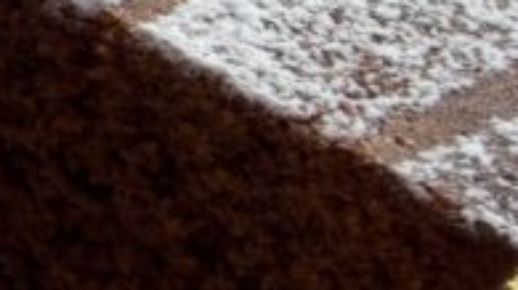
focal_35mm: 129
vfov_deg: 8.9
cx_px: -619
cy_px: -237
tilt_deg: -45.2
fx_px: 1769
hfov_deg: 13.4
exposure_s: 1/1905
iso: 20
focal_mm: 2.22
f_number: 2.2
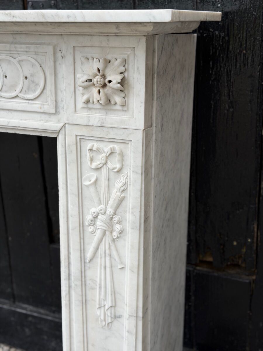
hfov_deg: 30.3
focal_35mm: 48
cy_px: 176
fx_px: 486
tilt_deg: -19.3
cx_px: 132
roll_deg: +0.4
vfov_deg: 39.7
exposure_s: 1/646
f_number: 1.78
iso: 64
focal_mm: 6.76
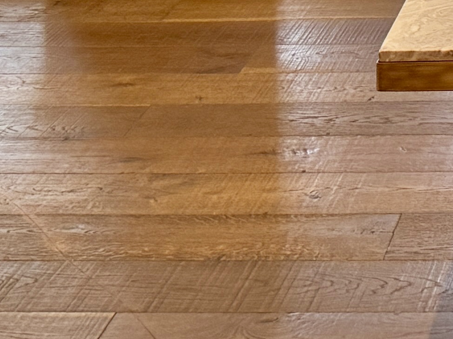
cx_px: 741
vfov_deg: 9.4
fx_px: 1845
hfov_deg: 13.0
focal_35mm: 141
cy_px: -485
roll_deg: -0.8
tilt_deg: -3.1
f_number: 1.78
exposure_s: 1/120
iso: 100
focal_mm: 6.76
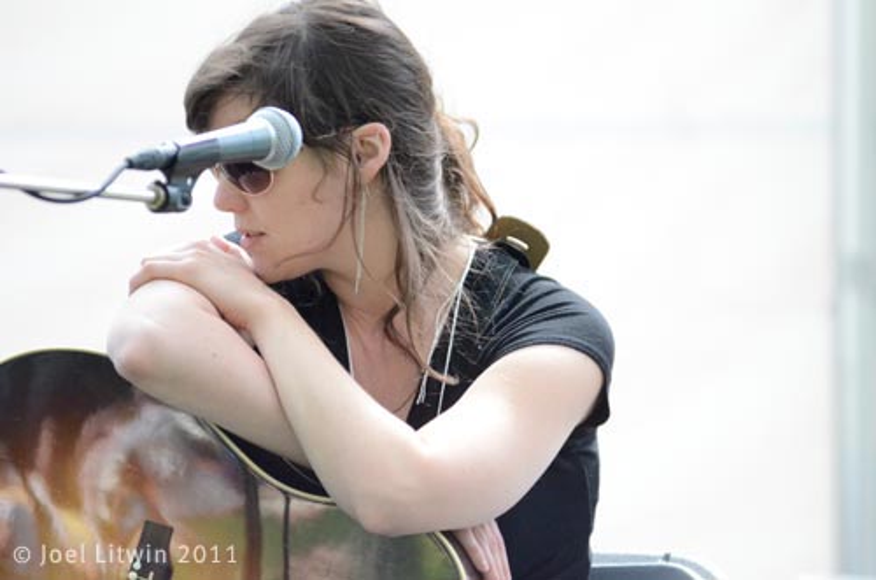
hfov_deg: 6.9
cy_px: 290
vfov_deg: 4.6
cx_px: 438
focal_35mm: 300
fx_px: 7284
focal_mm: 200
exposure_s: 1/8000
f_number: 2.8
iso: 5000
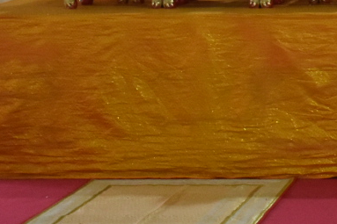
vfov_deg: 9.1
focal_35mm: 146
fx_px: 1367
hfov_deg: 13.0
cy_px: -119
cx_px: 568
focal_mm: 23
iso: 2200
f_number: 3.8
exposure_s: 1/60
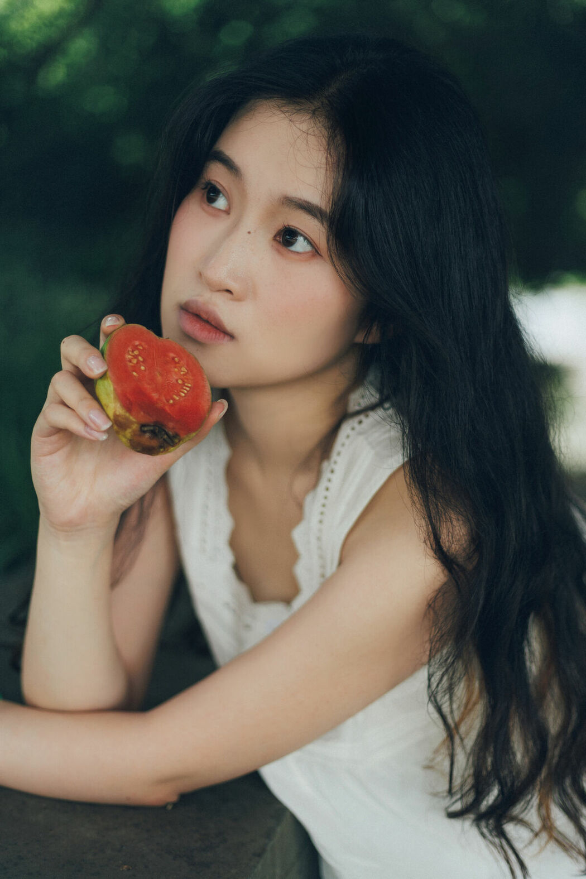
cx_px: 293
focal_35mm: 50
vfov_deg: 39.6
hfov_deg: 27.0
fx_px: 1221
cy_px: 440
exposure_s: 1/320
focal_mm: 50
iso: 320
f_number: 2
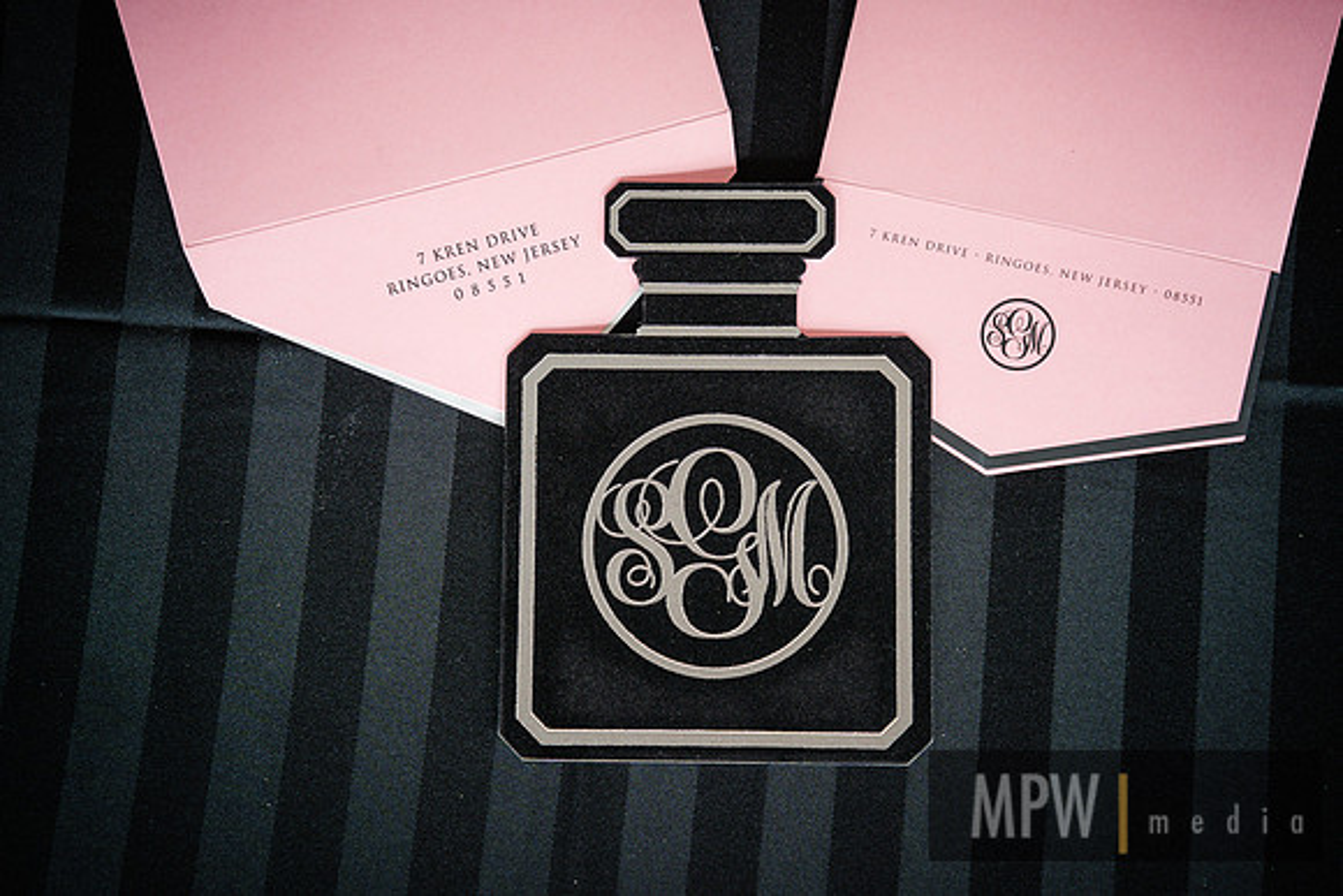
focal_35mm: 75
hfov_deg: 27.0
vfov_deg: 18.2
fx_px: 2798
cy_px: 448
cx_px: 672
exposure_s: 1/125
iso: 1000
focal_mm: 75
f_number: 4
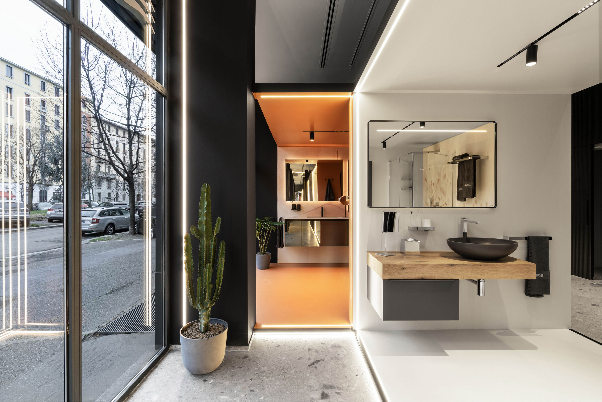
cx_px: 301
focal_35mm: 16
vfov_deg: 73.7
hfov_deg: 96.7
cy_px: 201
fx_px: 268
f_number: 14
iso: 200
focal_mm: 16
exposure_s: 1/5
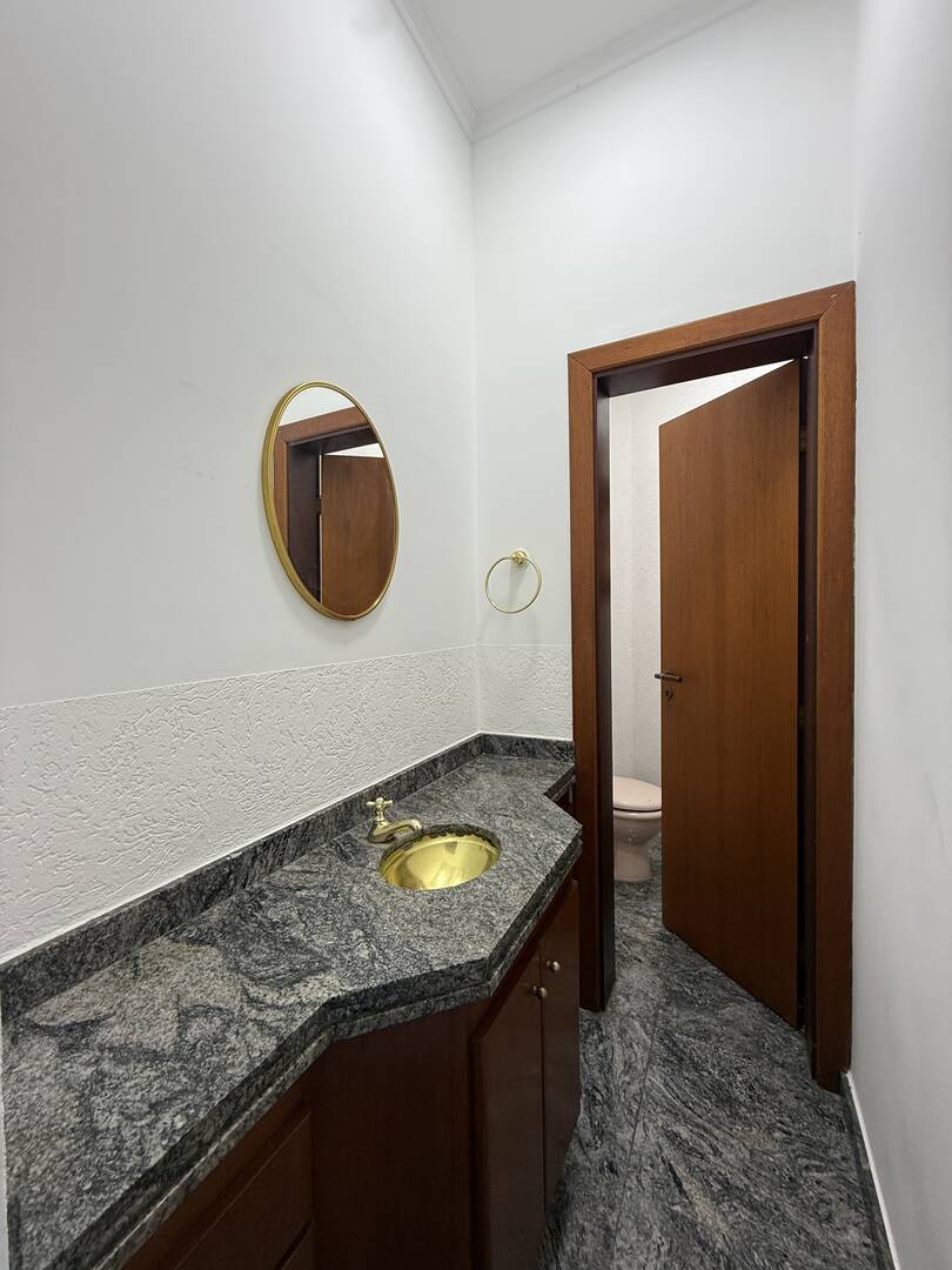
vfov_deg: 102.1
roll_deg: +0.4
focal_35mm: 14
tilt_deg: -1.8
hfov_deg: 85.7
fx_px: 513
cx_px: 476
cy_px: 635
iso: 125
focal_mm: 2.22
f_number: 2.2
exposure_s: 1/120
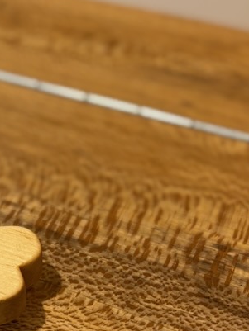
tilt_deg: -44.1
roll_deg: +2.1
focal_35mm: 83
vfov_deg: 23.5
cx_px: 6
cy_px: 205
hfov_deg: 17.4
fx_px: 796
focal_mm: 5.96
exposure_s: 1/60
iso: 200
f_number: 1.6
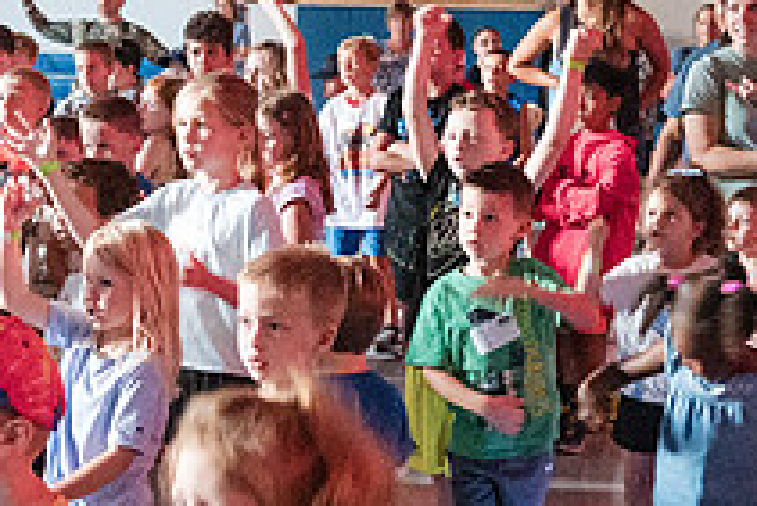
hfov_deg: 24.9
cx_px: 258
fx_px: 1704
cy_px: 378
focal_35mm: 81
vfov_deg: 16.8
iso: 25600
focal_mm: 27.5
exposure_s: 1/40
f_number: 4
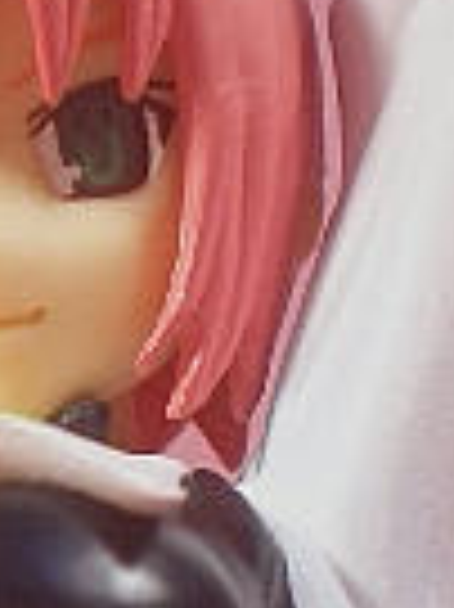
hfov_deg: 6.4
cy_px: 1013
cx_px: -85
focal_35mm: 232
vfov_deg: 8.3
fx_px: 4063
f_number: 3.1
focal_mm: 8.2
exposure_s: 1/50
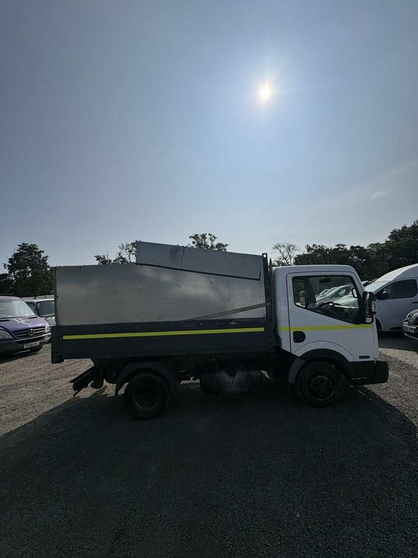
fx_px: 225
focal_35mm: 14
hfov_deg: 85.7
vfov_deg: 102.1
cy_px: 279
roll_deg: +1.0
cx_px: 209
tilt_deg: +9.7
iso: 40
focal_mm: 2.22
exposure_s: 1/6135
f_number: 2.2
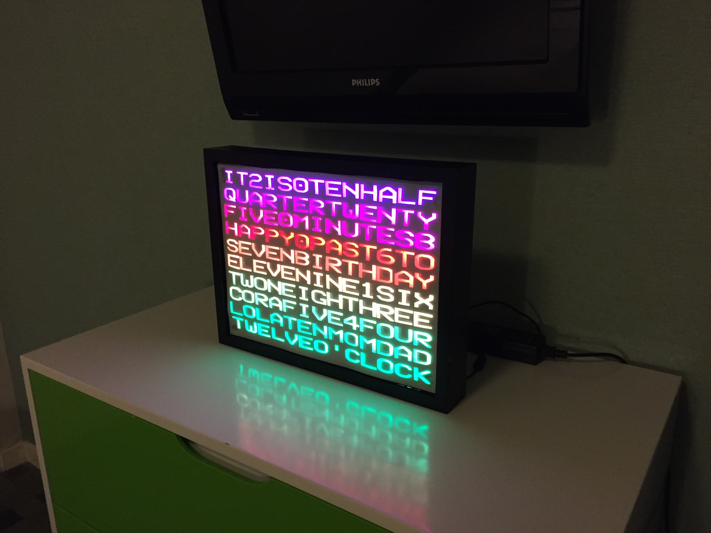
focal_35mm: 29
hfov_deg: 61.7
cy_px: 266
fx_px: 596
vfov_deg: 48.2
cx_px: 356
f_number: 2.2
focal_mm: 4.15
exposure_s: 1/30
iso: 250
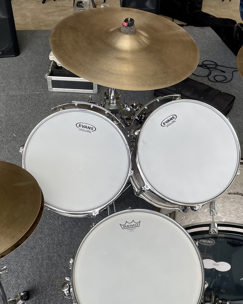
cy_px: 168
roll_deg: -5.1
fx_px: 369
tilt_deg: -42.8
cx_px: 143
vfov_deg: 44.7
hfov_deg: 36.4
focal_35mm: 41
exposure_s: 1/271
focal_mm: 4.2
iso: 32
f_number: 1.6
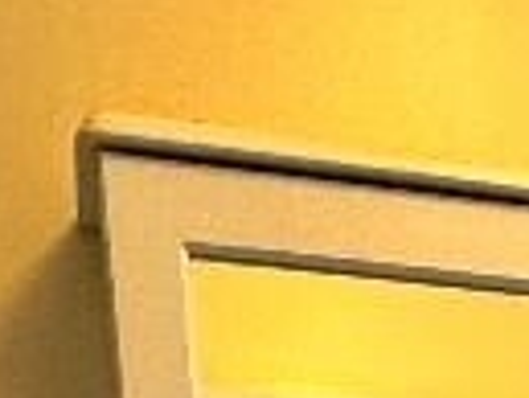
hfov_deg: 16.8
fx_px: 1698
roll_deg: +0.9
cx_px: 668
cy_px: 1526
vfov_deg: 8.3
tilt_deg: -18.4
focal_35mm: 111
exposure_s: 1/100
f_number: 2.2
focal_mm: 2.22
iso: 200
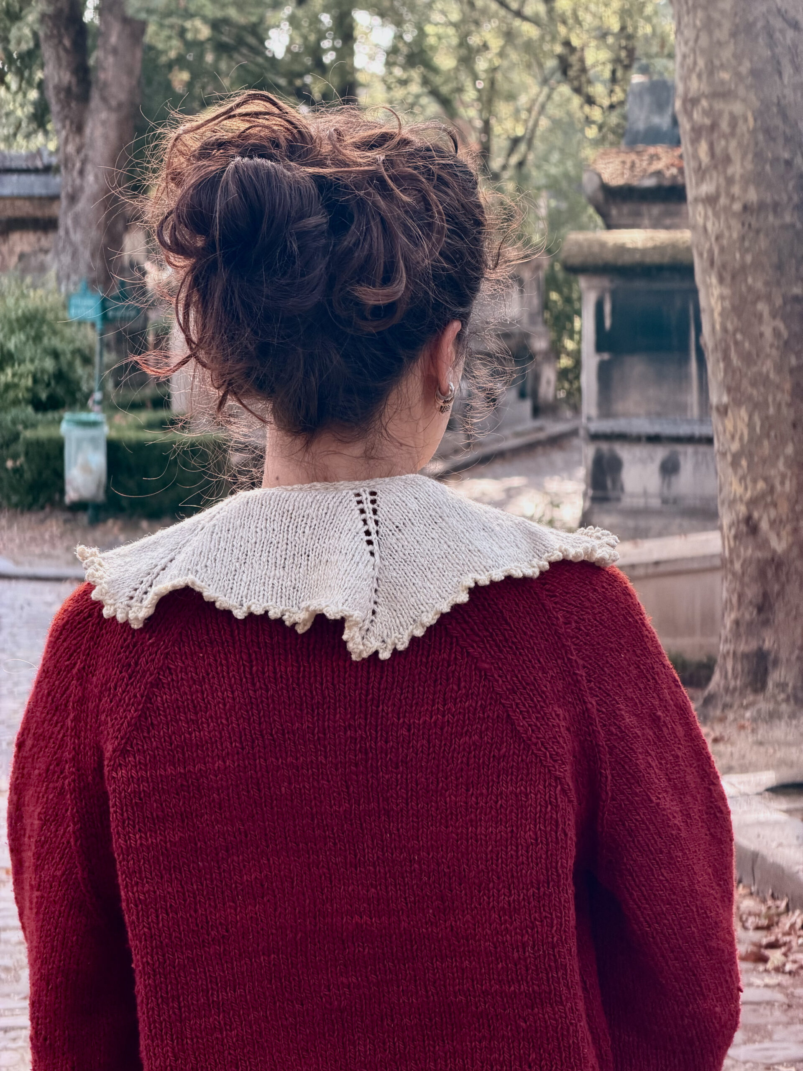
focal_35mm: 100
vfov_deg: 19.6
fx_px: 3093
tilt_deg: -5.1
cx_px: 402
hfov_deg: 14.8
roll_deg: +0.8
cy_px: 536
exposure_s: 1/121
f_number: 2.8
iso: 125
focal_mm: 16.89
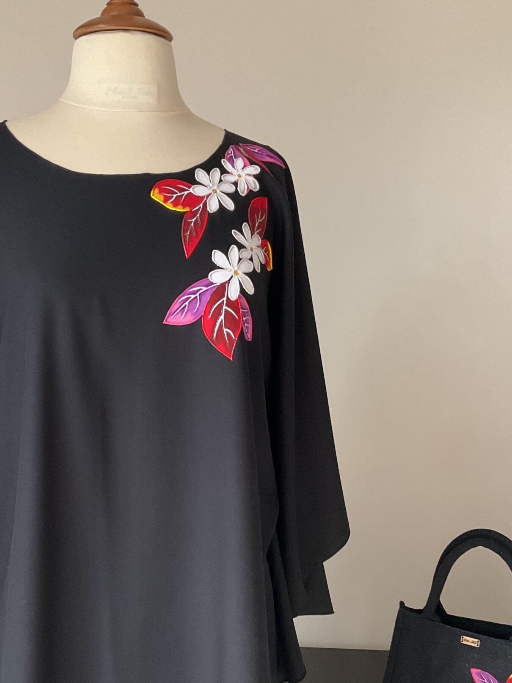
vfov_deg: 40.9
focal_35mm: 46
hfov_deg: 31.5
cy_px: 430
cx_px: 231
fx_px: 907
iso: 100
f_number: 1.8
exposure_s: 1/60
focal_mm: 3
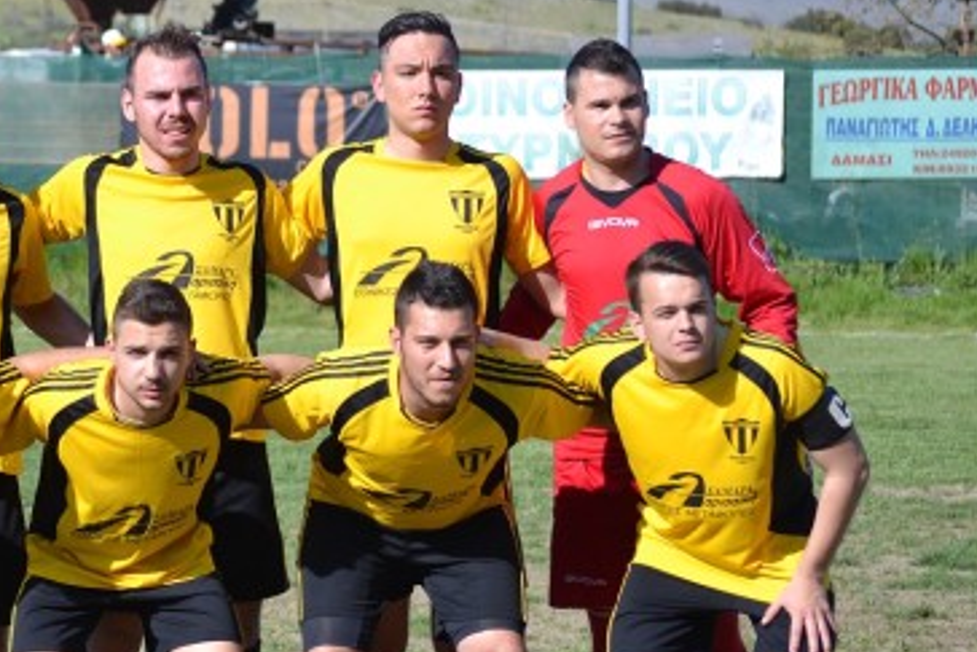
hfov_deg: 10.0
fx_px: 5536
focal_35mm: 204
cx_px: 126
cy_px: 443
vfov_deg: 6.7
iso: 400
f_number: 5.6
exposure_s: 1/1600
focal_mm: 75
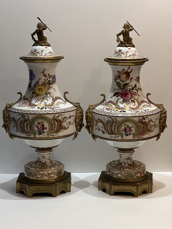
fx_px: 510
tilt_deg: -11.6
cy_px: 114
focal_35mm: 77
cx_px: 86
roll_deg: -0.3
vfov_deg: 25.3
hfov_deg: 19.1
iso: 160
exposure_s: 1/100
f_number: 2.8
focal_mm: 9
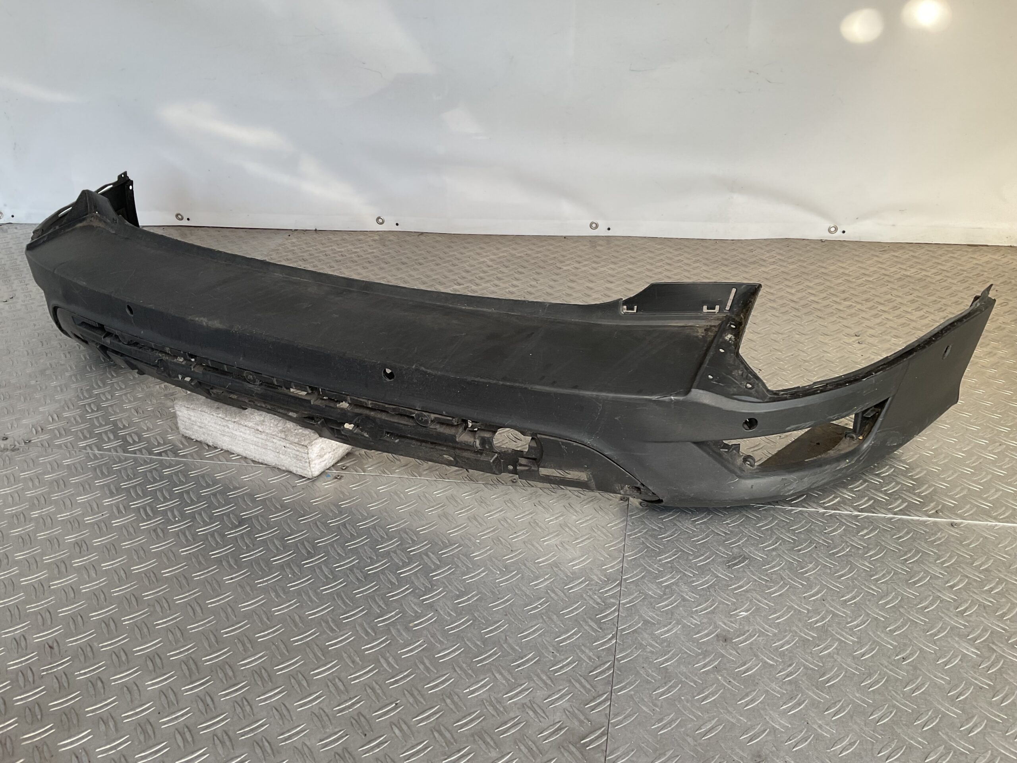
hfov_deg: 61.7
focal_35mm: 29
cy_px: 382
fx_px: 852
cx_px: 508
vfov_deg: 48.2
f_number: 1.8
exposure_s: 1/120
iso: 32
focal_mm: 3
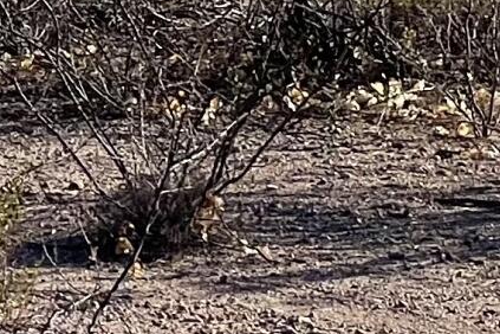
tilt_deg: -4.1
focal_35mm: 384
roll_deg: -0.2
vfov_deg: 3.6
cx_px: -1054
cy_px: -54
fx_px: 5333
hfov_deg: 5.1
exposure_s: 1/2179
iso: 25
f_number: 2
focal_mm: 6
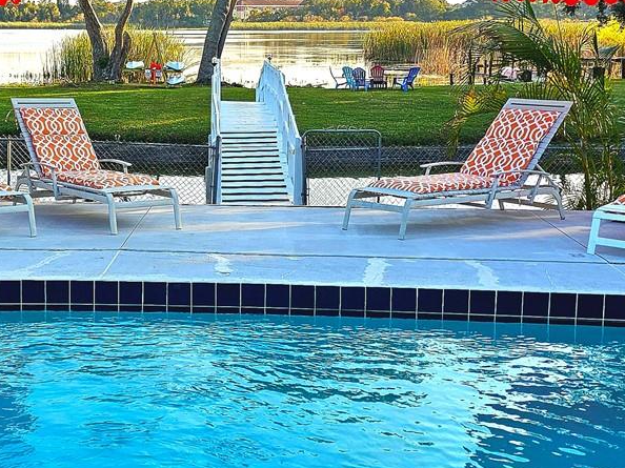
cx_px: 145
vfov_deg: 23.6
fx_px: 1119
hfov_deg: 30.6
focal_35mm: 62
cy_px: 213
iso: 10
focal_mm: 6.3
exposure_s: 1/370
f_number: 1.7
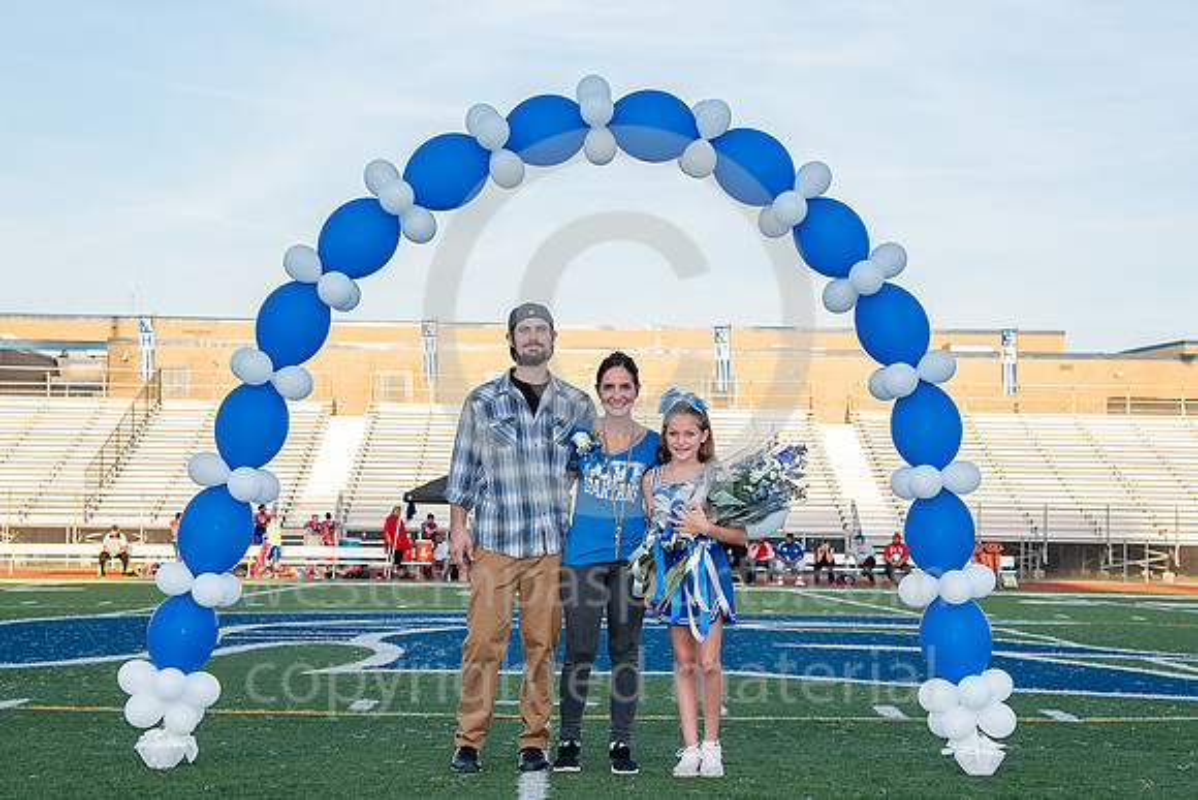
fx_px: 2260
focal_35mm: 68
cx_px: 604
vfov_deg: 20.1
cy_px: 445
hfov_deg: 29.7
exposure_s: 1/125
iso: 100
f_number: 5.6
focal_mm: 52
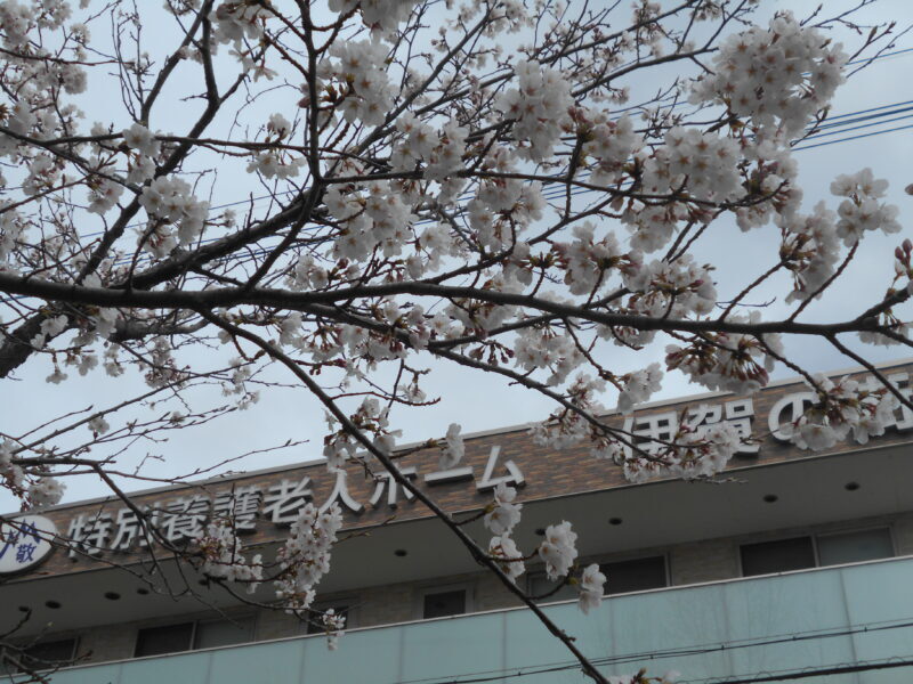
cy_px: 342
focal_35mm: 50
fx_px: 1319
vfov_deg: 29.1
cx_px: 456
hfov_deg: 38.2
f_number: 4.5
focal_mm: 8.8
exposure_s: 1/800
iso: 80
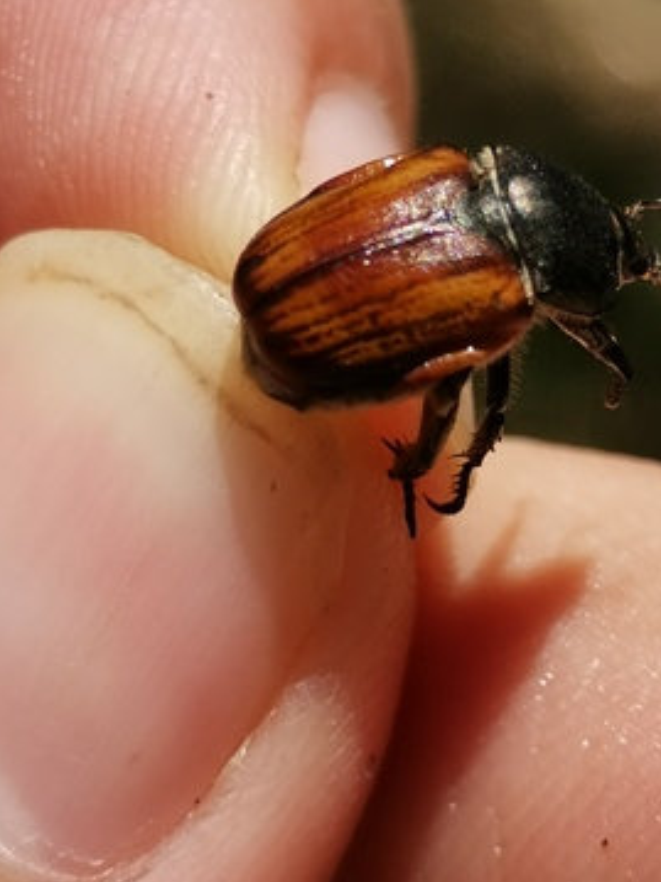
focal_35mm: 91
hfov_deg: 16.2
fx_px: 2318
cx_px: 369
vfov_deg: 21.5
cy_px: 371
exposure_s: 1/1709
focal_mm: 4.75
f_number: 1.8
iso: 50
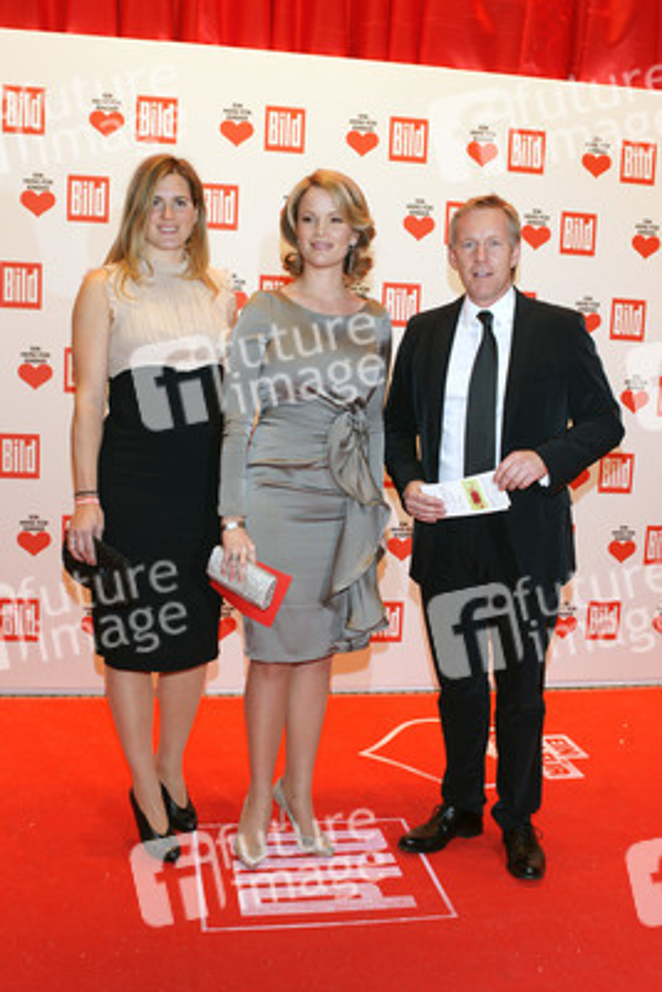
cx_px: 331
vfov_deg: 53.1
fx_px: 992
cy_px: 496
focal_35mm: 36
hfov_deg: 36.9
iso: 400
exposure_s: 1/60
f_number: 5.6
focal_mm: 24
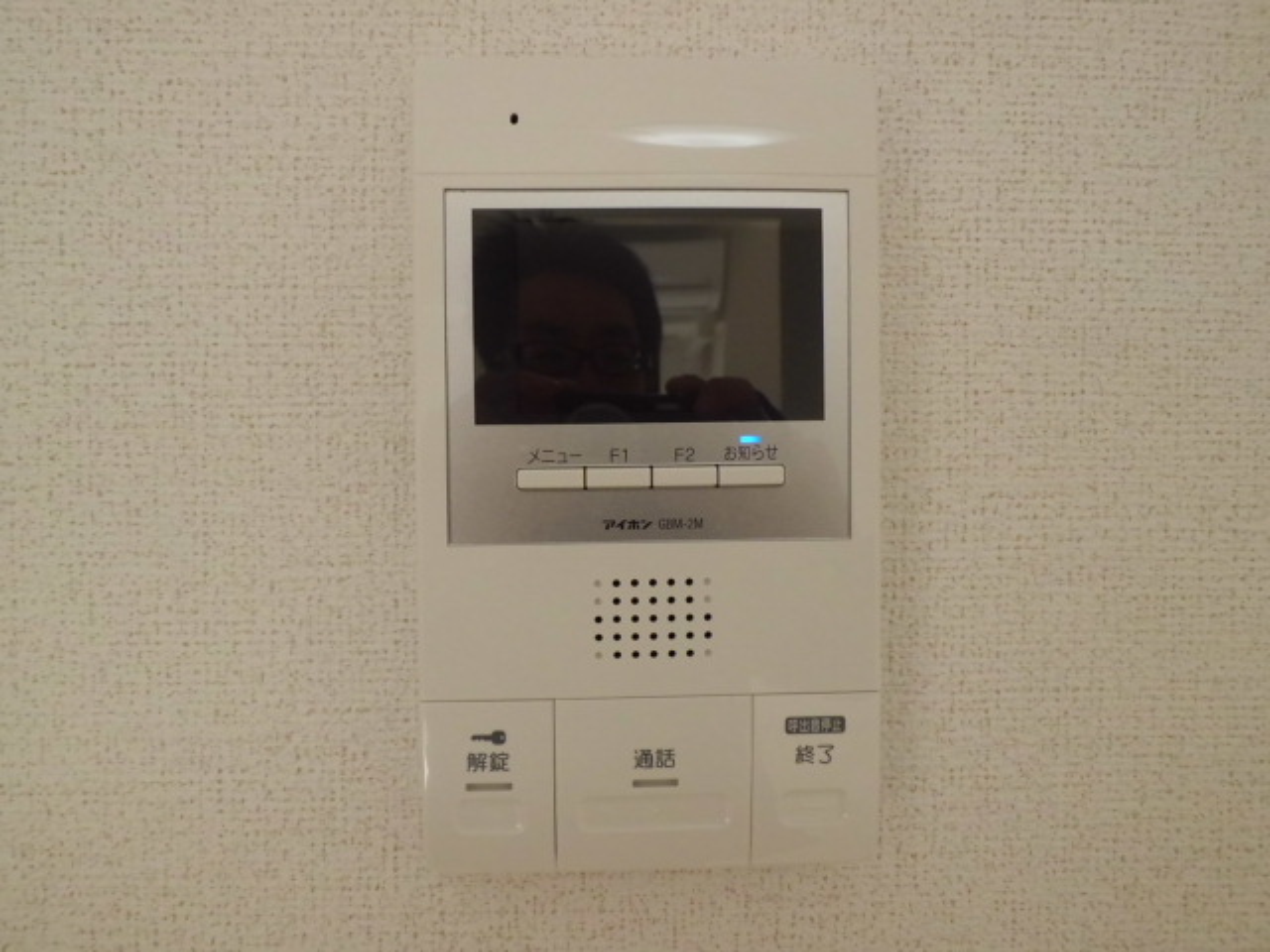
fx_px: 954
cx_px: 635
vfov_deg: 53.1
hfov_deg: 67.3
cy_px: 476
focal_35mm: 26
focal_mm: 4.7
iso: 100
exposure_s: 1/160
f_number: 2.8
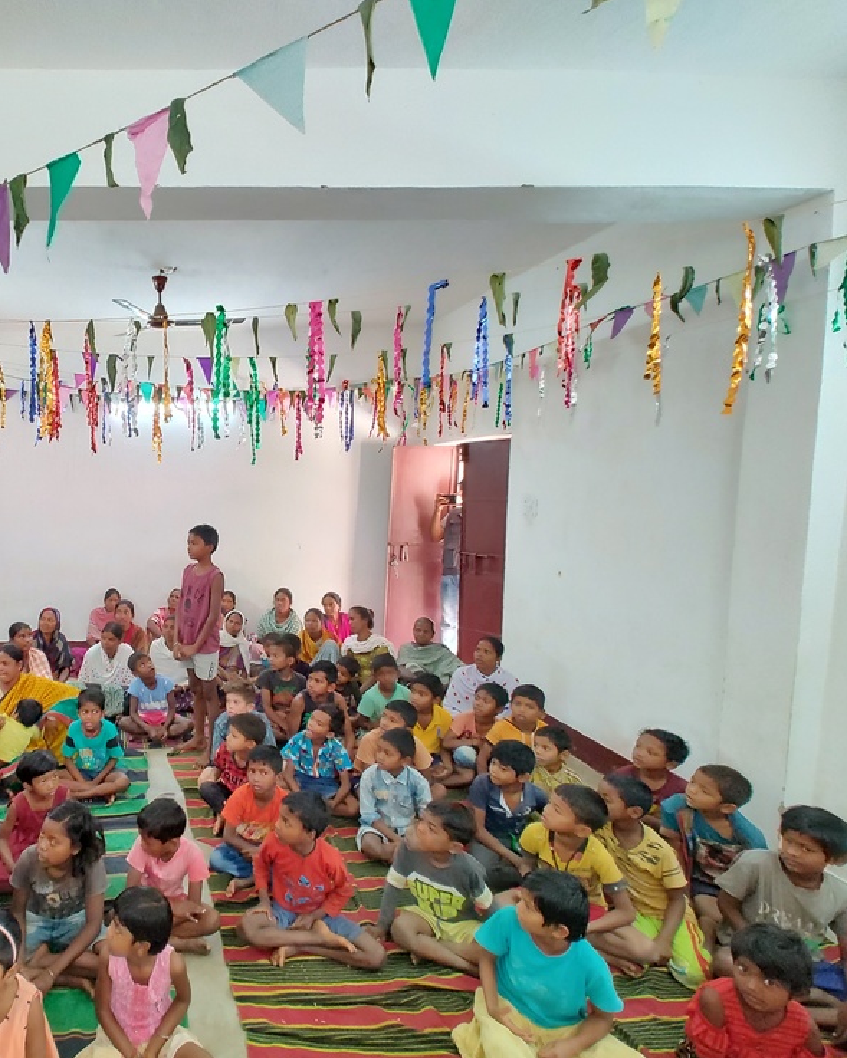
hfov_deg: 64.1
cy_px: 540
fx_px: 595
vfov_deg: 83.3
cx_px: 158
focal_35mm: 19
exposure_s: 1/25
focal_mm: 2.17
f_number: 2.2
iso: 2119
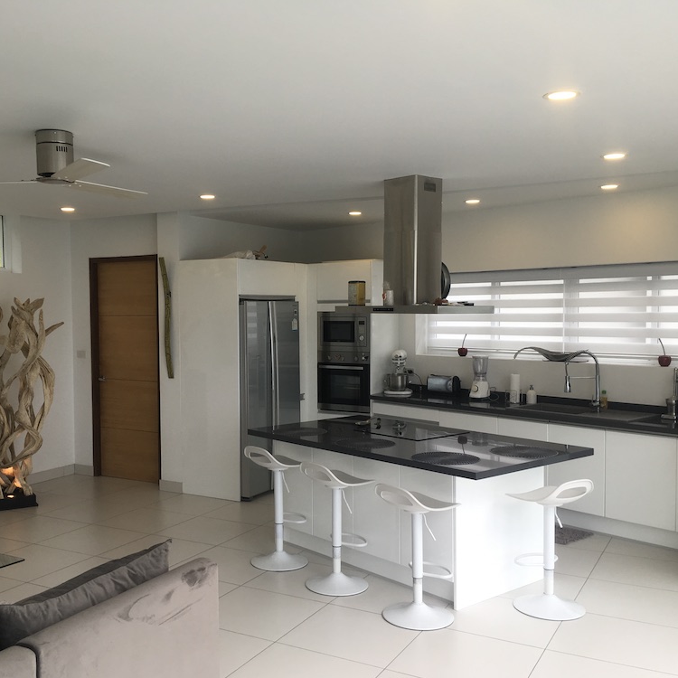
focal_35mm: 35
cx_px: 274
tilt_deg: -2.6
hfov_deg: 47.0
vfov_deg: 47.2
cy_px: 346
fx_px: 776
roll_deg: +0.6
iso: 25
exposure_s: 1/100
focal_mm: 4.15
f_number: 2.2
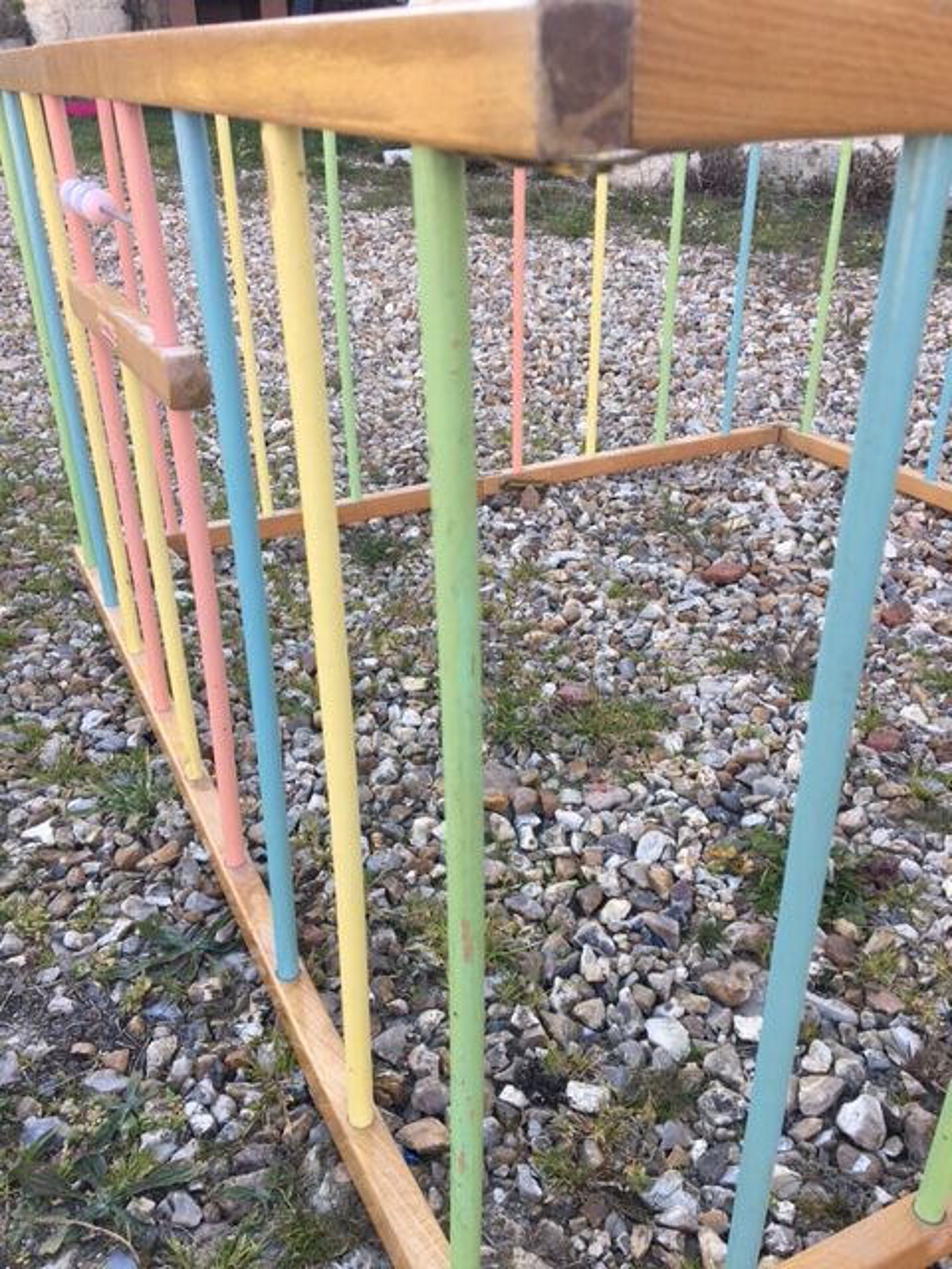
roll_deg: -0.5
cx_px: 476
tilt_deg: -29.7
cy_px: 634
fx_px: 1063
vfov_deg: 61.7
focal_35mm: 29
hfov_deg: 48.2
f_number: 2.2
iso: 25
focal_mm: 4.15
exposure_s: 1/157
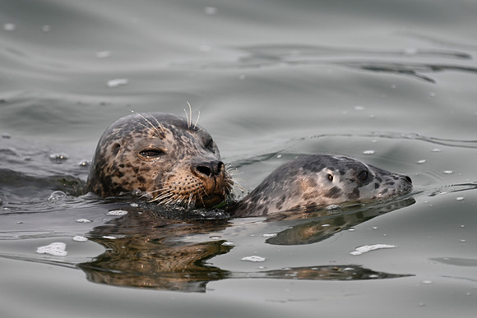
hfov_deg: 2.6
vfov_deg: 1.7
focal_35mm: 800
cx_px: 238
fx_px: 10602
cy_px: 159
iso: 250
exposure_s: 1/800
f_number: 6.3
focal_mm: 800
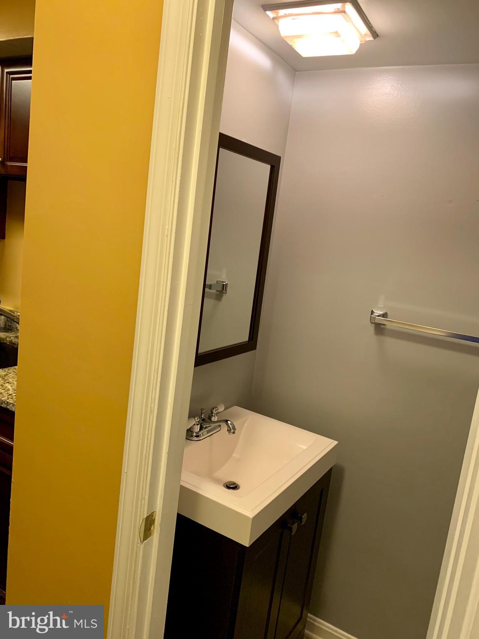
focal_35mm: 26
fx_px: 480
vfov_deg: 67.3
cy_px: 320
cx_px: 240
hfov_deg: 53.0
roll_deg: -8.5
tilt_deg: -9.2
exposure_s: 1/40
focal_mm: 4.25
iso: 250
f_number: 1.8
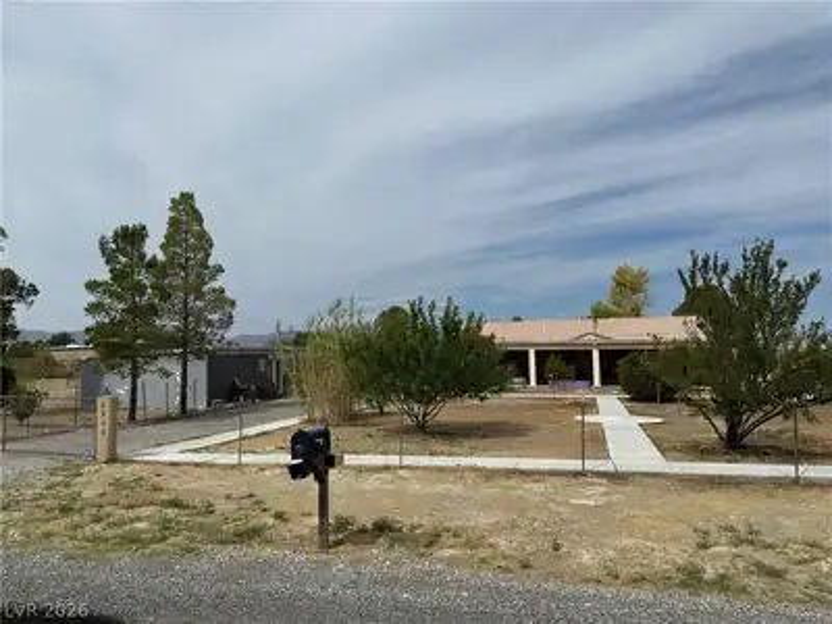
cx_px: 416
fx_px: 577
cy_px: 312
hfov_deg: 71.6
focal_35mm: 24
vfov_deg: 56.8
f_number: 1.78
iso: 80
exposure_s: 1/10753
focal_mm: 6.86
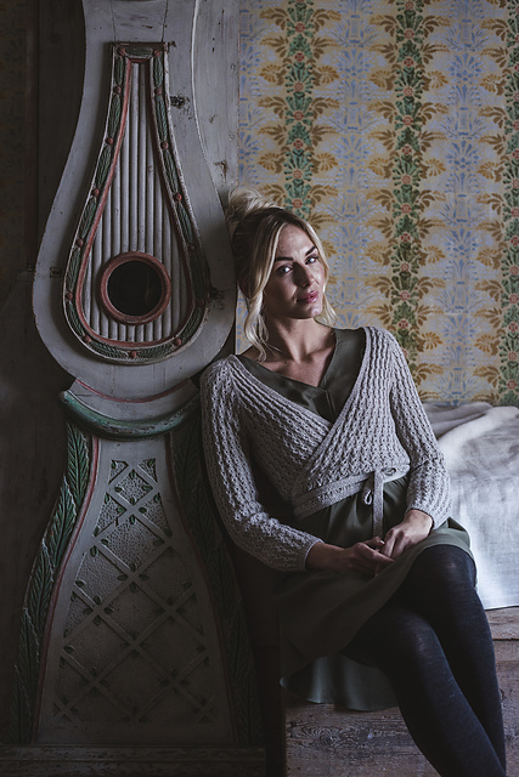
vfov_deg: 39.6
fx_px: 1081
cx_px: 260
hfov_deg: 27.0
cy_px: 388
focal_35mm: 50
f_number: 4
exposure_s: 1/100
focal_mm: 50
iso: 1600
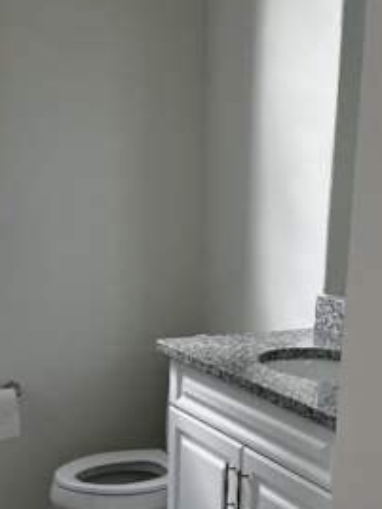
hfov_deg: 23.6
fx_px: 912
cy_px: 406
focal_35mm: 62
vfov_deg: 30.4
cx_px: 226
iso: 100
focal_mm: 5.7
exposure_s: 1/121
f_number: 1.5
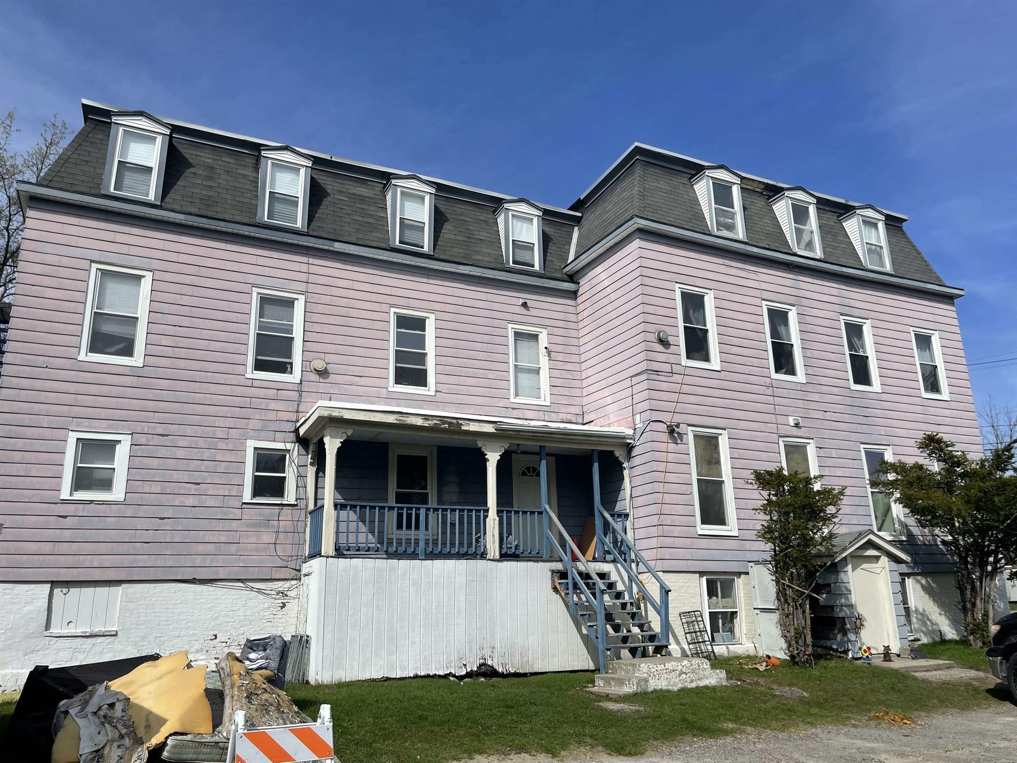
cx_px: 508
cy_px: 382
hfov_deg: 67.3
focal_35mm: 26
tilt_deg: +14.4
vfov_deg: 53.1
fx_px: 764
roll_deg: +1.4
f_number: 1.6
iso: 32
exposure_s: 1/5291
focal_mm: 4.2
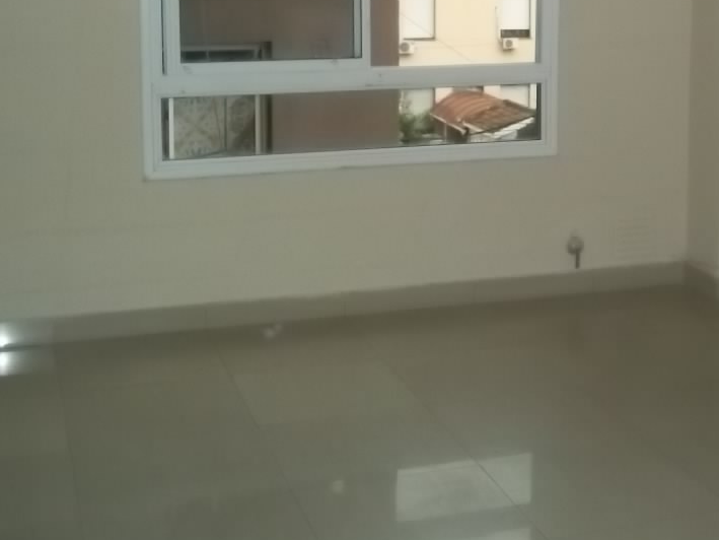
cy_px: 82
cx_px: 584
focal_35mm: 65
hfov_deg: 29.1
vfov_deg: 22.2
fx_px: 1350
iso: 320
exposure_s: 1/30
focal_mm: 6.5
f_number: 3.1
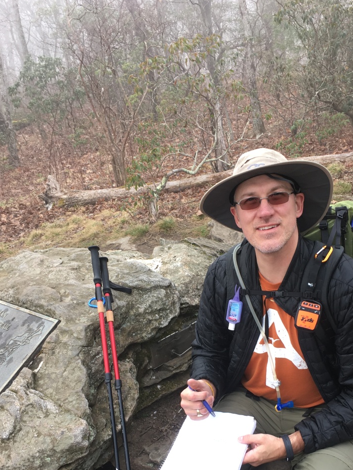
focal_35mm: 42
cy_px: 336
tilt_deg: -24.1
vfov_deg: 43.7
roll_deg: +6.6
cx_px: 206
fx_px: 571
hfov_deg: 34.3
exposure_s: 1/126
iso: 25
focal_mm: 4.15
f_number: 2.2
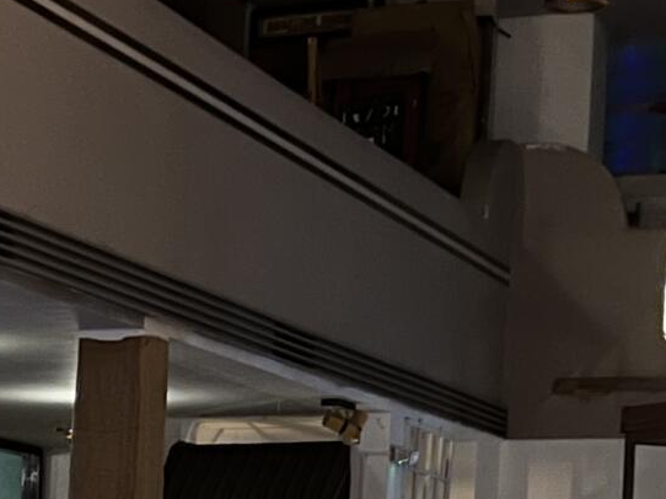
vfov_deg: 9.9
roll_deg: -1.4
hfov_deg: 13.2
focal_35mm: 144
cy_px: 799
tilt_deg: -1.2
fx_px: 2769
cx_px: -233
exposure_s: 1/40
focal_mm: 5.7
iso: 640
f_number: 1.5
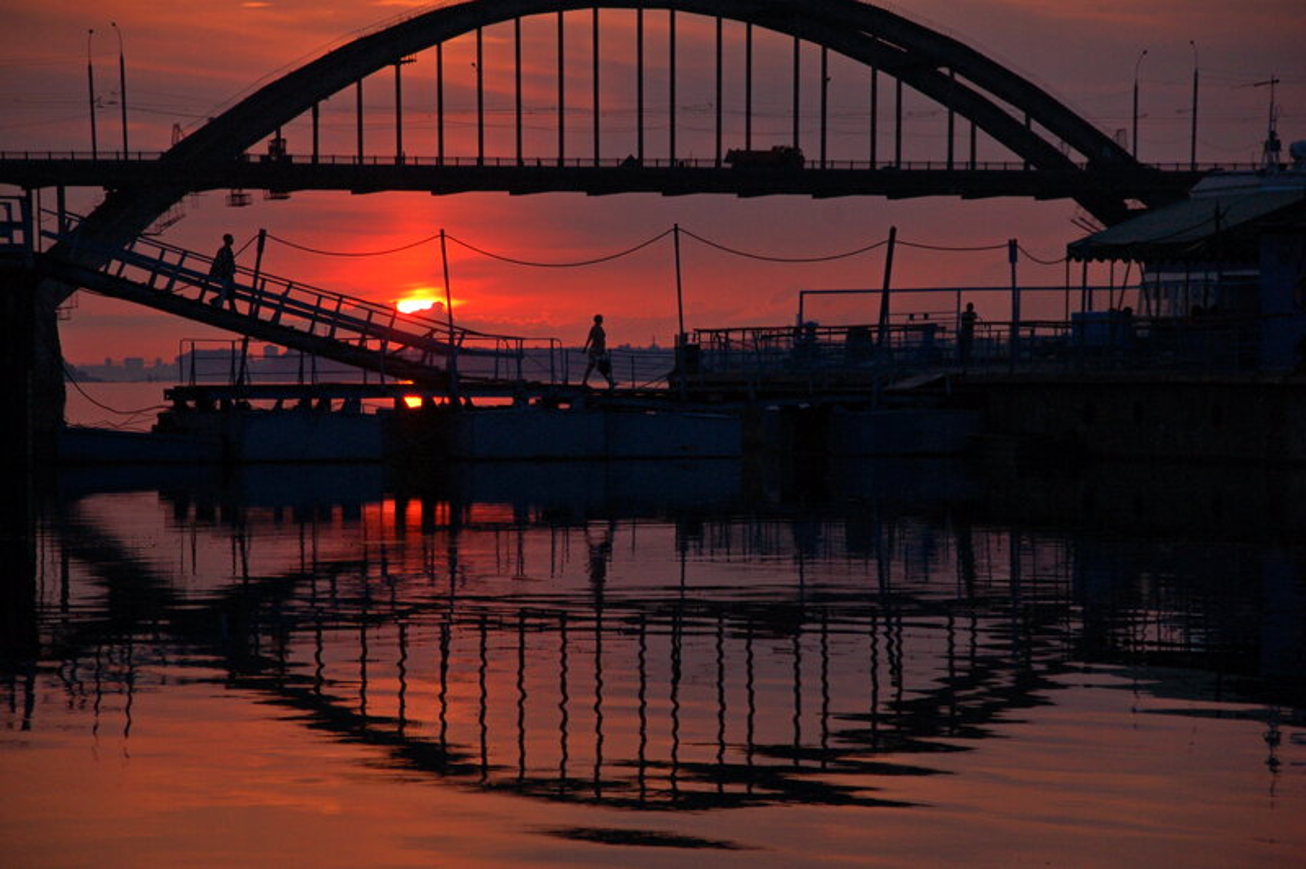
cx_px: 653
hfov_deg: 14.4
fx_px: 5165
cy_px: 434
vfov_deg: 9.6
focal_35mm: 142
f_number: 5.6
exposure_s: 1/800
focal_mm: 95
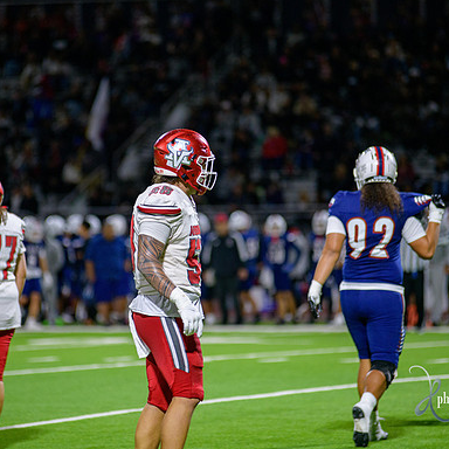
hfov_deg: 6.8
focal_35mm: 257
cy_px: 225
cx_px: 195
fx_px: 3771
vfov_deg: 6.8
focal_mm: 200
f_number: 2.8
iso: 2000
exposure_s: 1/320
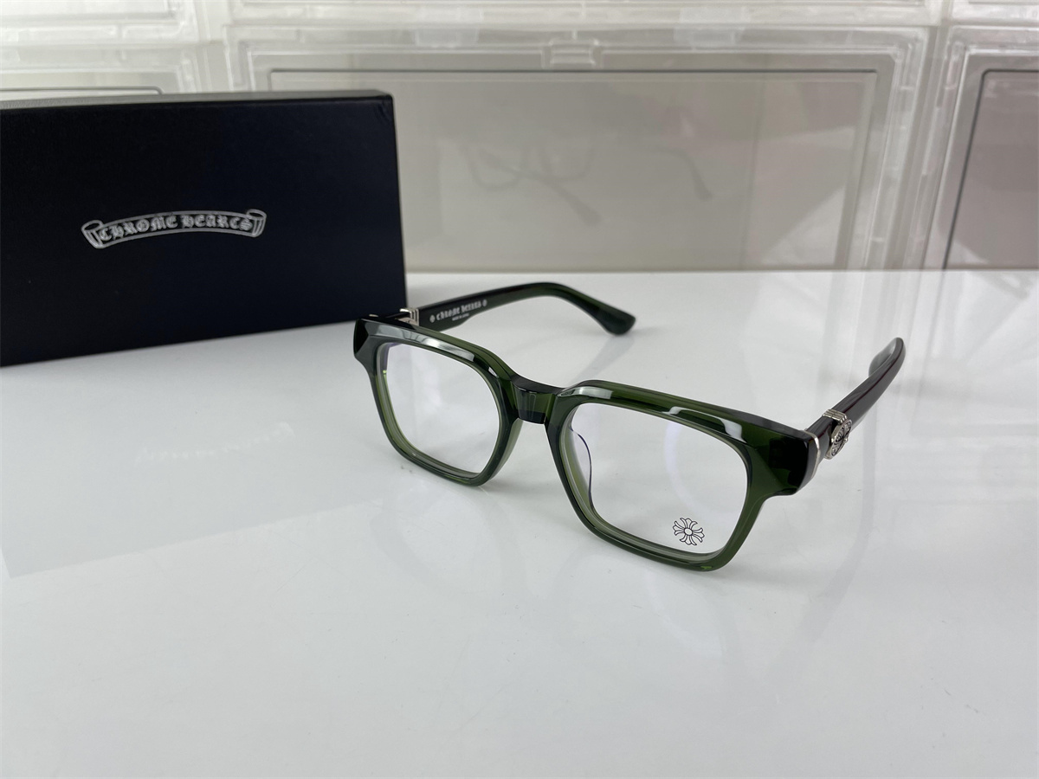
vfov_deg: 53.1
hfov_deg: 67.3
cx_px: 520
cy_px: 390
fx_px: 780
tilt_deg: -24.5
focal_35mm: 26
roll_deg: +0.4
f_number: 1.6
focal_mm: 4.2
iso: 32
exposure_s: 1/227
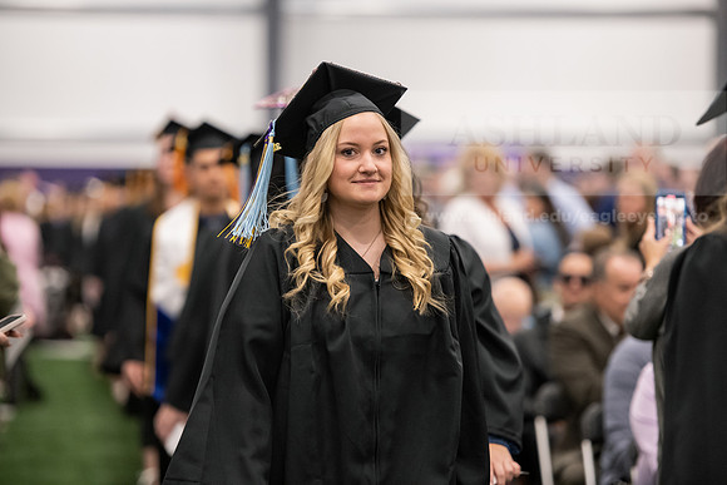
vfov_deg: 8.3
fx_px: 3333
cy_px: 242
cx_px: 364
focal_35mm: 165
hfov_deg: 12.4
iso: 3200
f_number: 3.2
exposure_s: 1/200
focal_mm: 165
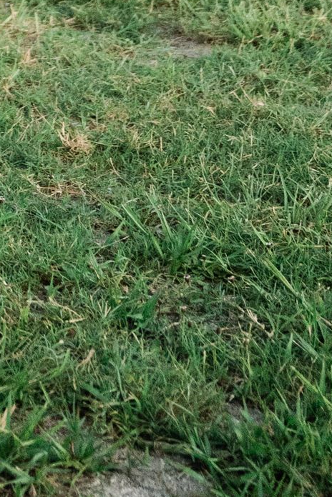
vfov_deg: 10.4
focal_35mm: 175
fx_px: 2421
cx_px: -532
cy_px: -623
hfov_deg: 7.2
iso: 1600
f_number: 2.8
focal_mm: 32.5
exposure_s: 1/6400
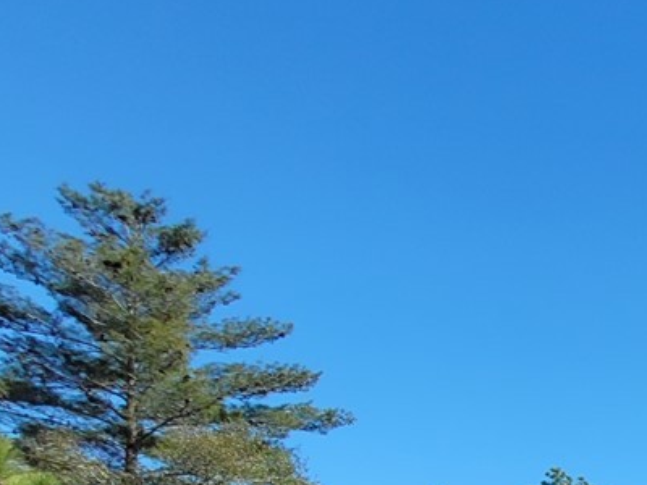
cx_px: 1174
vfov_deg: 23.3
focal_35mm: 52
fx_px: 972
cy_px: 702
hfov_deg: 21.9
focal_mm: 1.74
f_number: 2.2
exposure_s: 1/1339
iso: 40
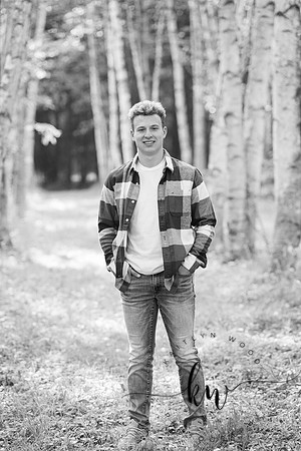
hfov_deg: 11.2
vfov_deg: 16.8
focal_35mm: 122
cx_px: 150
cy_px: 226
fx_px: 1530
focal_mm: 122
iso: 400
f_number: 3.2
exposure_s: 1/200
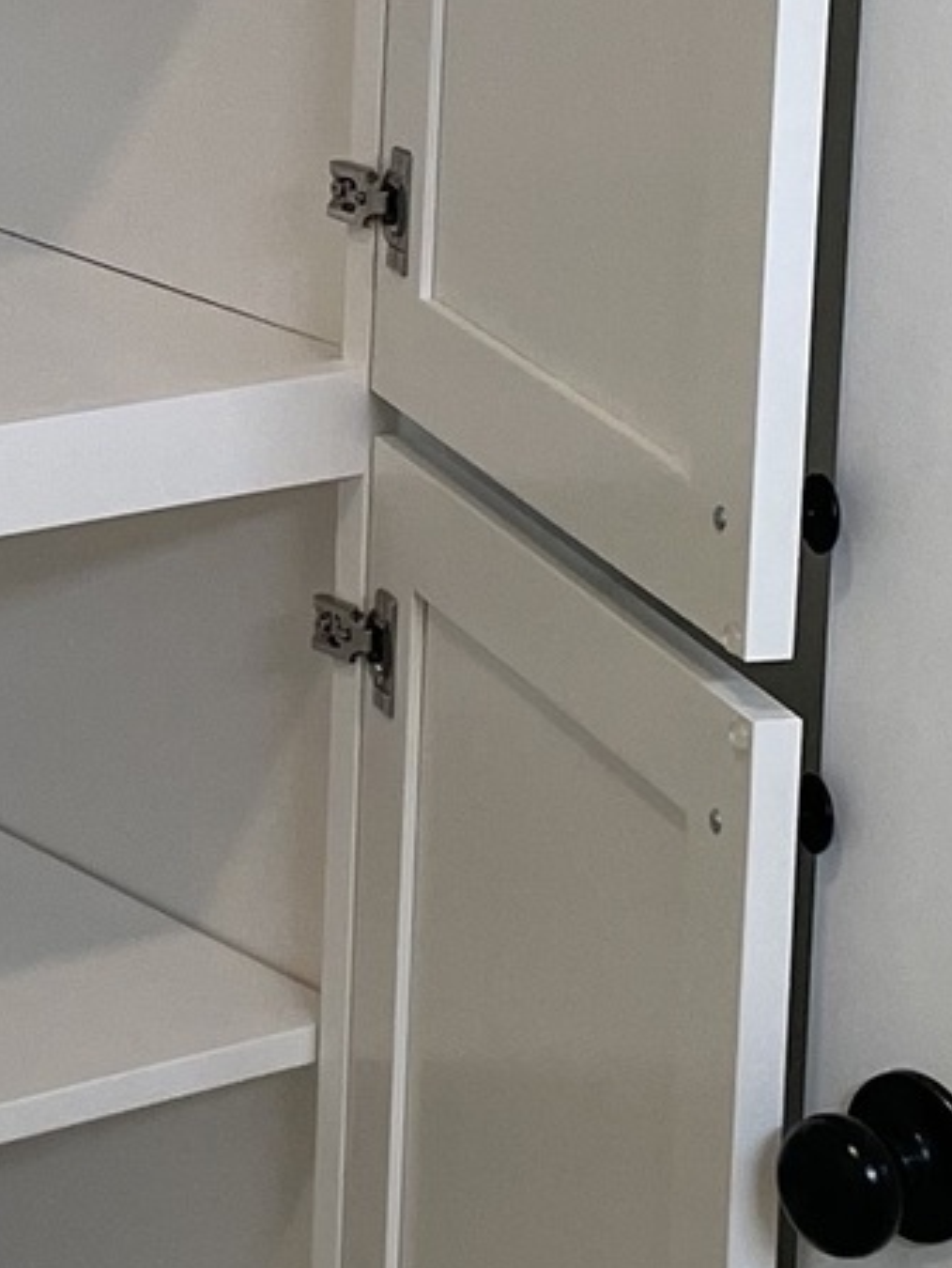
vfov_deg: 14.7
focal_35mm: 133
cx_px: -54
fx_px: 4872
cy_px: 132
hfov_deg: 11.0
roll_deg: -0.3
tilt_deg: -11.0
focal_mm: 4.2
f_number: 1.6
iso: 125
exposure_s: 1/120
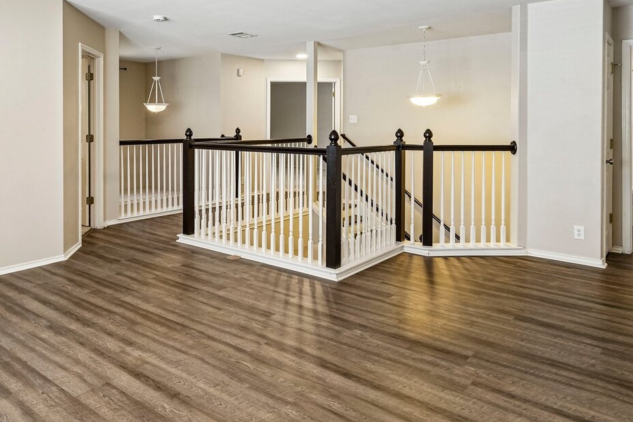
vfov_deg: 45.4
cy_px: 126
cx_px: 225
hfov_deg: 64.2
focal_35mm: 28
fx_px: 492
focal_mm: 16
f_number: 8
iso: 500
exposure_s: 1/13
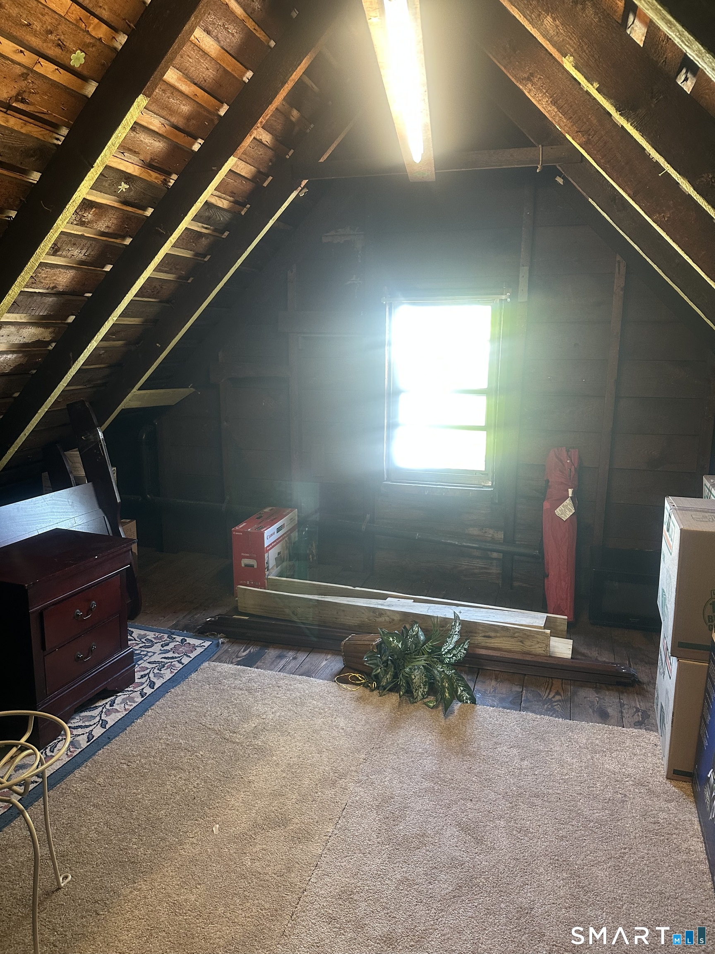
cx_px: 358
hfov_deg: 56.8
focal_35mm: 24
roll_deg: +0.2
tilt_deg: -10.9
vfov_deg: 71.6
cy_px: 477
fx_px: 661
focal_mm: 6.86
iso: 250
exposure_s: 1/60
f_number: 1.78
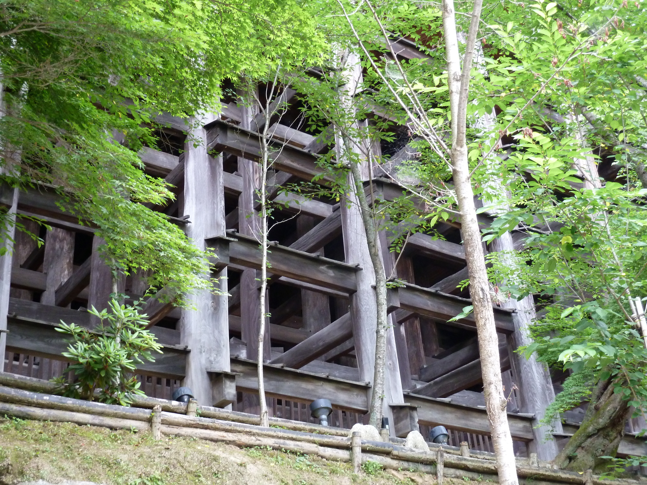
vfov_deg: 30.3
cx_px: 324
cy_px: 242
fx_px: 897
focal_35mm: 48
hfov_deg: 39.7
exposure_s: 1/30
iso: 250
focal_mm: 7.9
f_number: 3.8
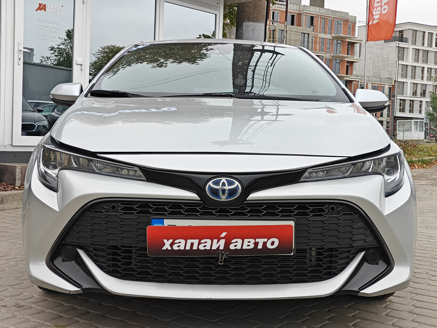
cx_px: 218
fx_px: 593
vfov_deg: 30.9
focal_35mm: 47
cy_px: 164
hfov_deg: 40.4
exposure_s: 1/313
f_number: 2
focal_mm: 7.08
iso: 50
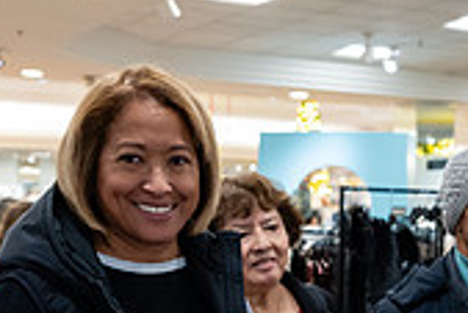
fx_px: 1119
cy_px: 367
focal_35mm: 86
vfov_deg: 15.4
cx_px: 476
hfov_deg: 22.6
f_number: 3.2
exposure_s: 1/125
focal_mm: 24
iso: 1000
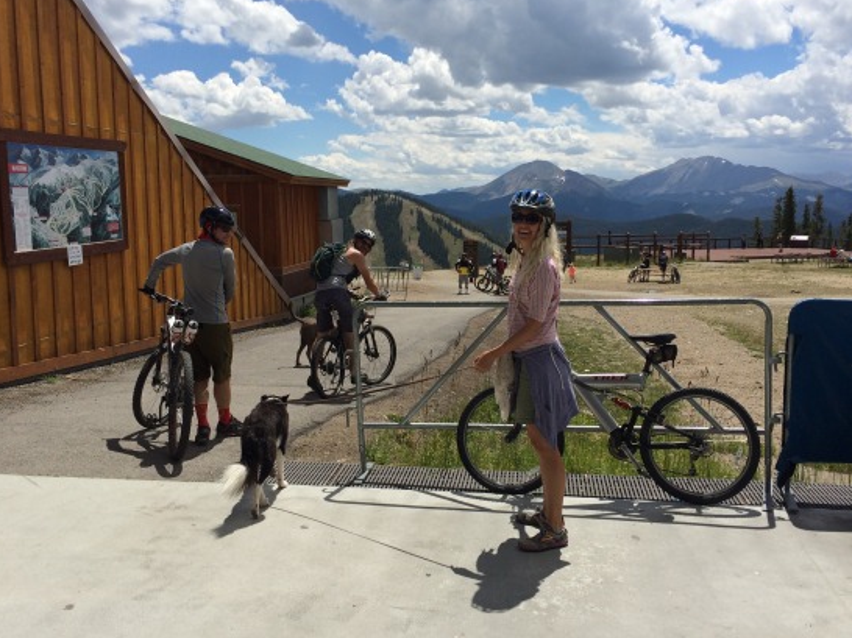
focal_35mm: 34
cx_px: 440
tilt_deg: -8.3
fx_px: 836
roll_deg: +1.4
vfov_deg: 41.7
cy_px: 289
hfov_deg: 54.0
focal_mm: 4.15
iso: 32
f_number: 2.2
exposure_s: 1/3165
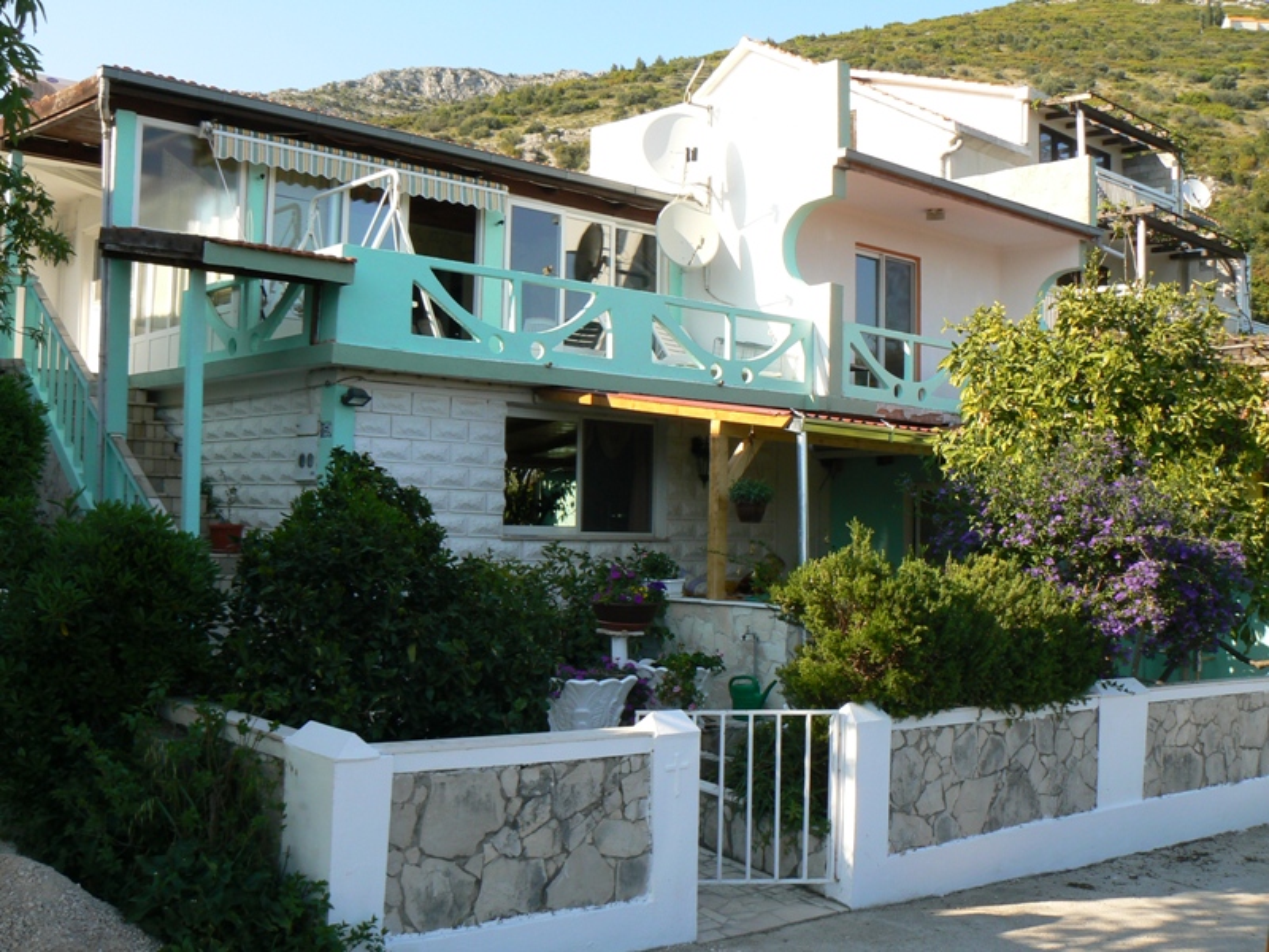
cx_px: 634
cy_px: 476
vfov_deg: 39.7
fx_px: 1320
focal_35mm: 36
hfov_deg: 51.4
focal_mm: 6
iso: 80
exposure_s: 1/160
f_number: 5.6
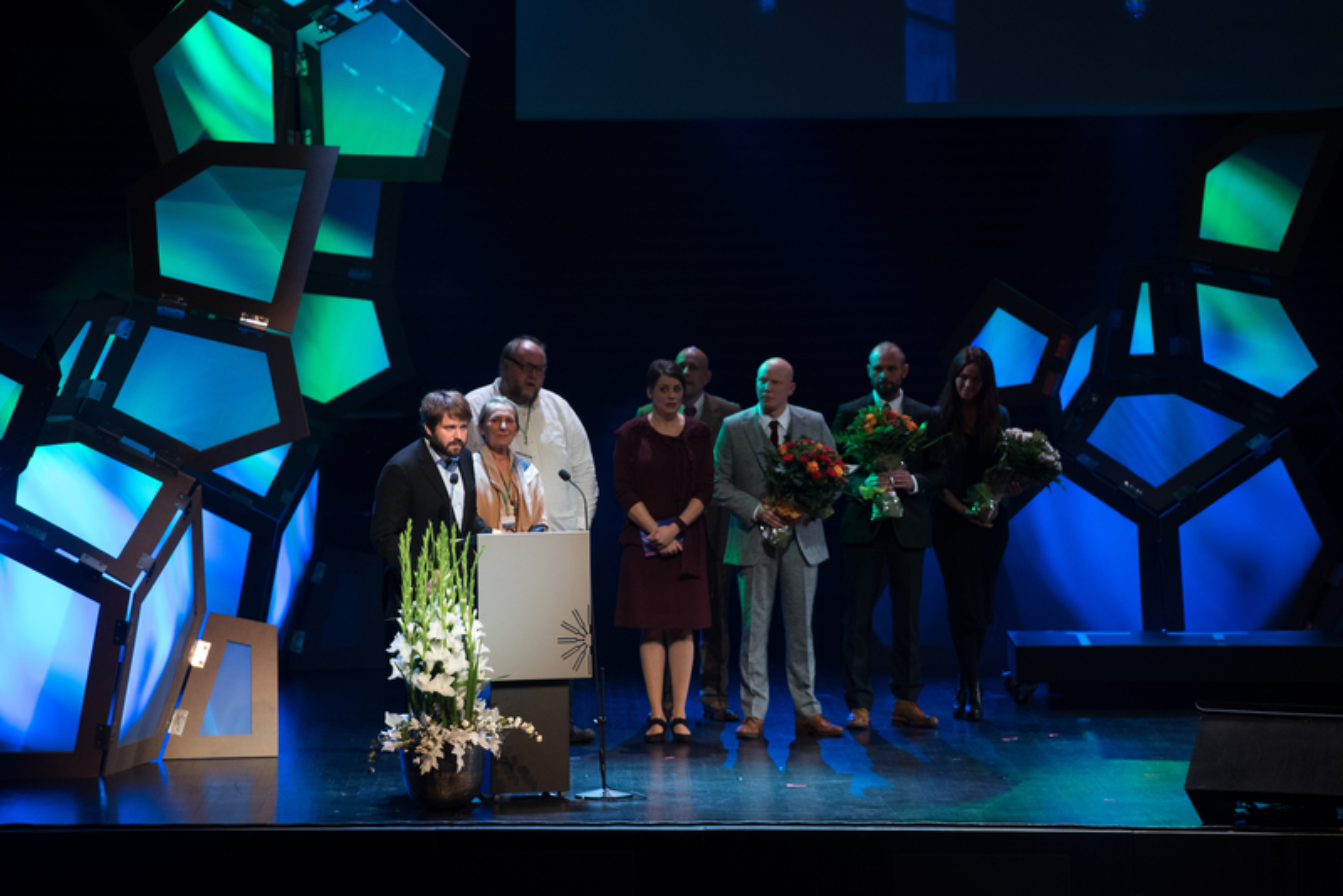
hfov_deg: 10.3
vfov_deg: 6.9
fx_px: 7463
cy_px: 448
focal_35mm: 200
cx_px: 672
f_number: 4
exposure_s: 1/200
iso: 3200
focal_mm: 200
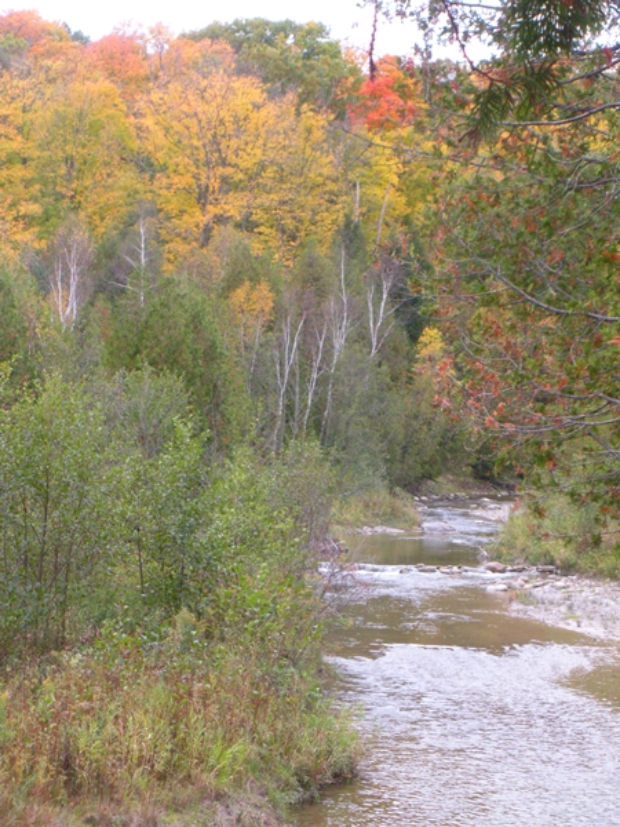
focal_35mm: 81
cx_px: 310
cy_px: 414
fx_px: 1934
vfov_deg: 24.1
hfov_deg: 18.2
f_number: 4.8
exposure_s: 1/118
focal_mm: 14.2
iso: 304
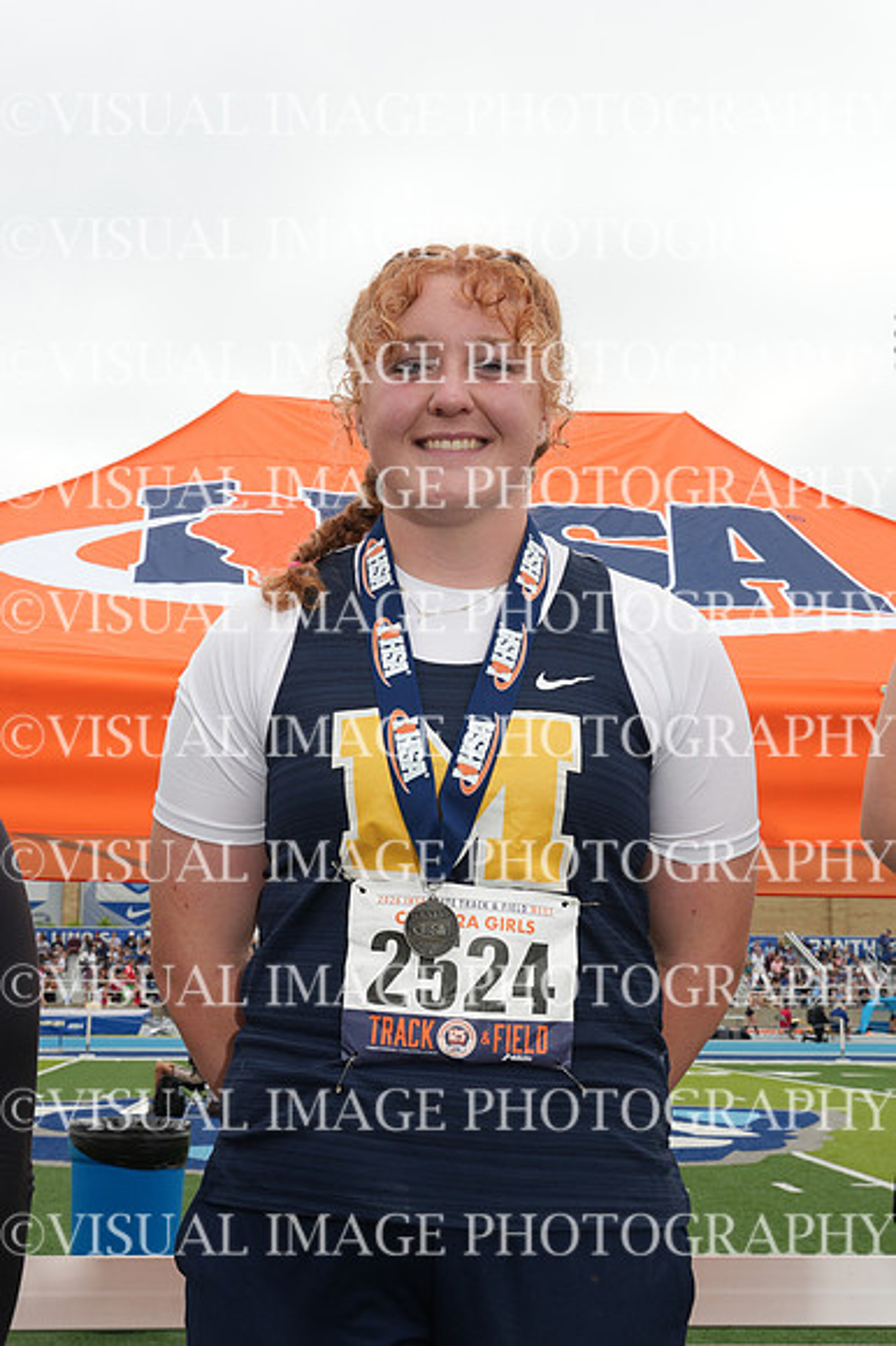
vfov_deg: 37.9
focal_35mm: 52
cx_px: 448
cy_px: 673
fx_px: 1962
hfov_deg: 25.7
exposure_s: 1/125
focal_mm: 35
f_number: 11
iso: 125
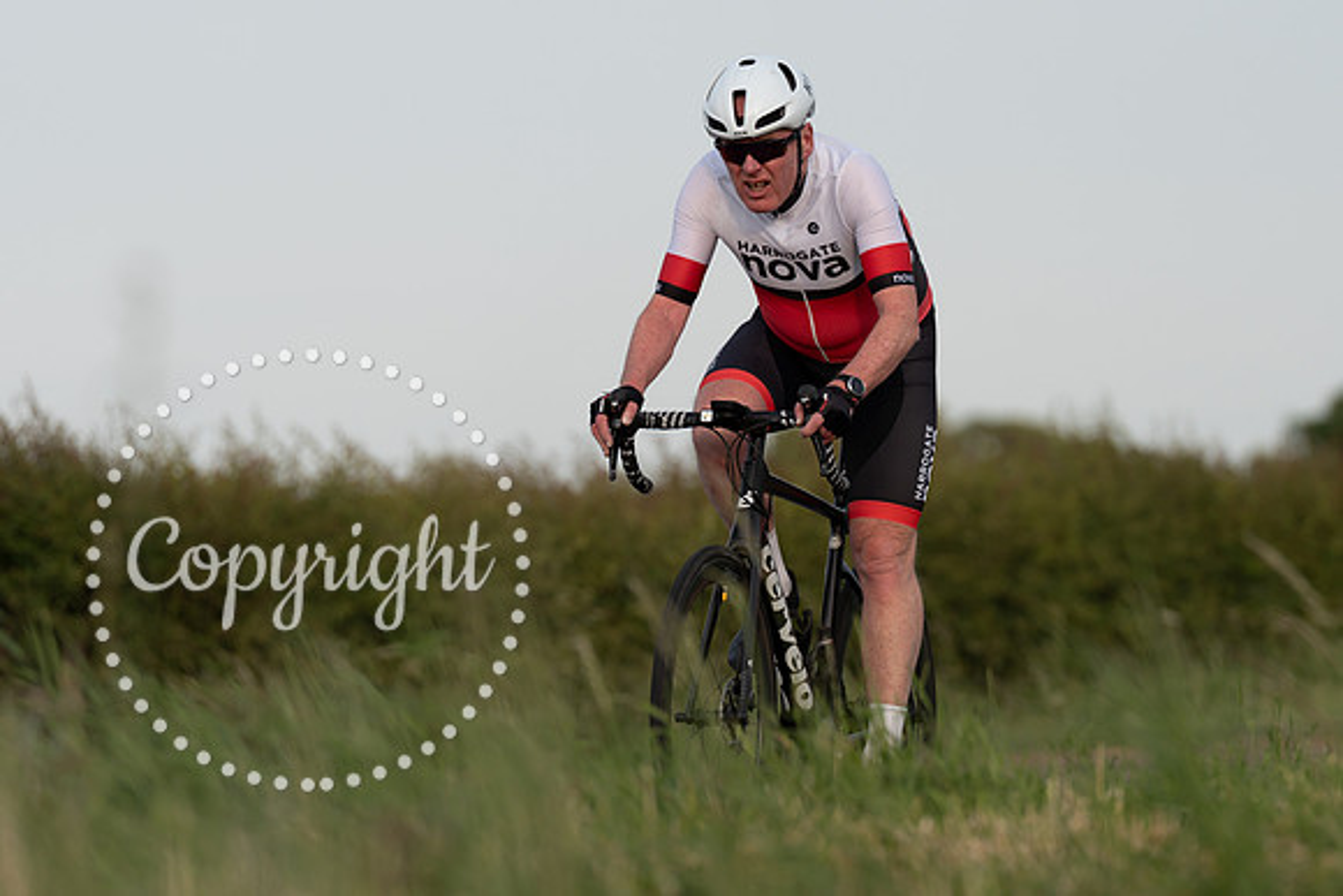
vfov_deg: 5.0
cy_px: 502
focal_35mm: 275
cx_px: 798
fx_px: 10269
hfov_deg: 7.5
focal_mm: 200
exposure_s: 1/1000
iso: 160
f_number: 3.5
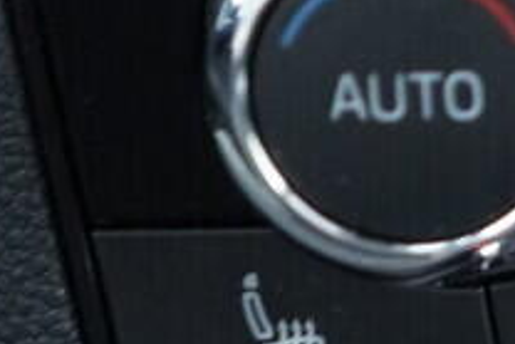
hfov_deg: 7.5
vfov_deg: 5.5
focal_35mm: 249
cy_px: 35
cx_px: 1431
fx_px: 3564
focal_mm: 24
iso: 1000
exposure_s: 1/40
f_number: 2.8
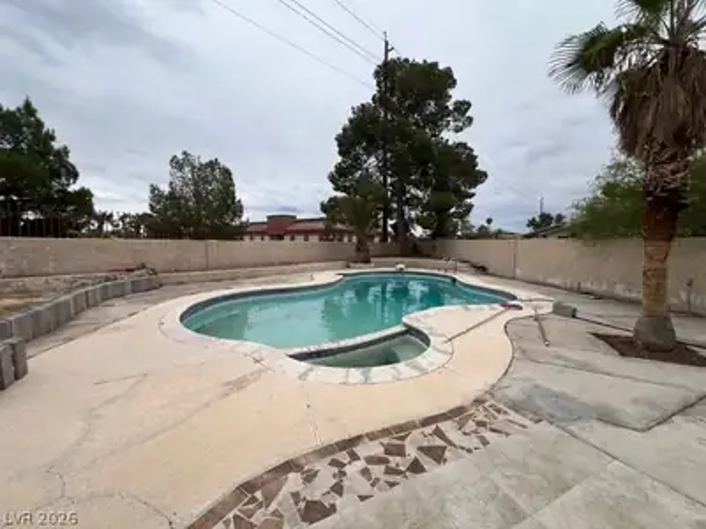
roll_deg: -1.0
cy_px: 264
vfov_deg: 89.9
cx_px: 353
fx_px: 265
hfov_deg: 106.2
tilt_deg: -4.3
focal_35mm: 13
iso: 32
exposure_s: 1/723
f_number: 1.8
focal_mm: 1.57
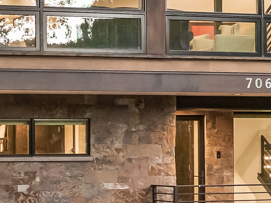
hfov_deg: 14.0
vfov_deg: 10.6
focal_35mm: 139
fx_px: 1088
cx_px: 18
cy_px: 40
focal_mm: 12.29
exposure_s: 1/15
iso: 400
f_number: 3.5
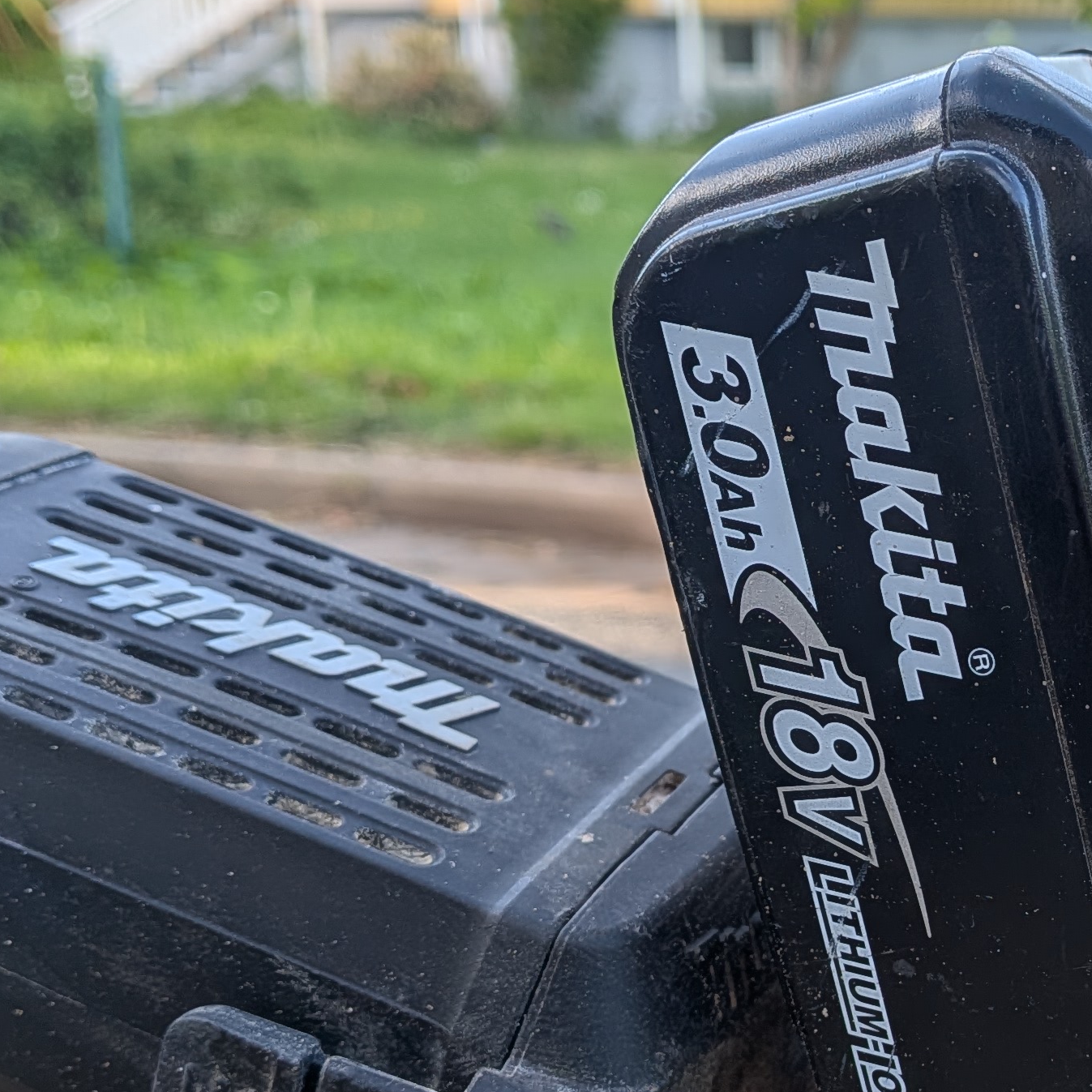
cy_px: 854
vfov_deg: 26.8
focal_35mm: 63
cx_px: 983
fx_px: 2248
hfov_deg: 26.4
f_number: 1.7
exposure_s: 1/100
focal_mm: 4.53
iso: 17
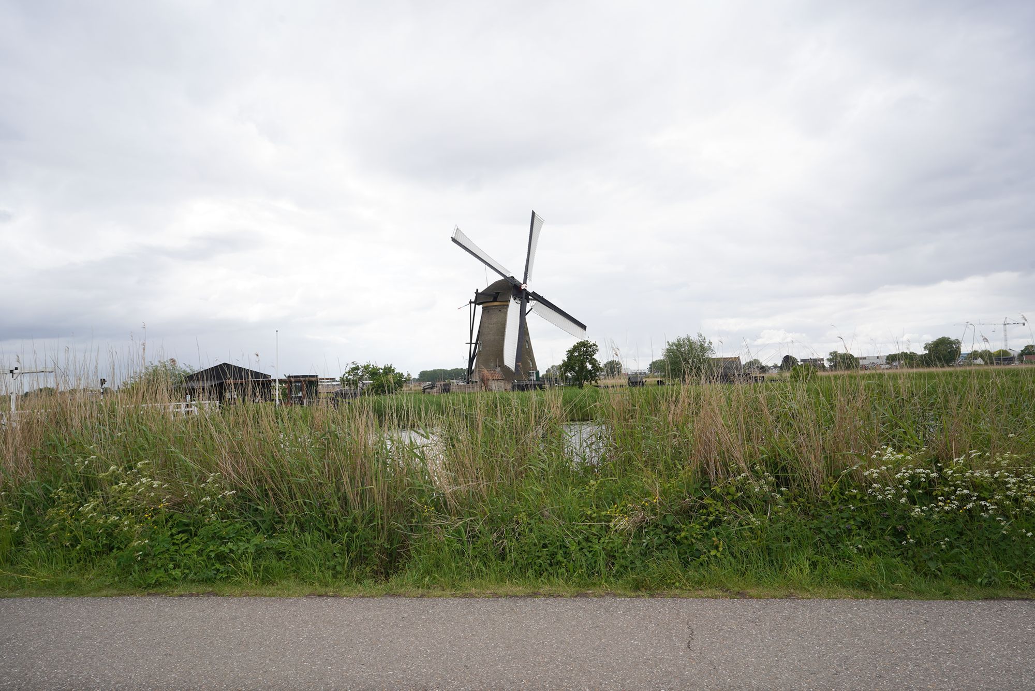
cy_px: 346
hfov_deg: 73.7
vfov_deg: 53.1
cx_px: 518
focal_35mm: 24
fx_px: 690
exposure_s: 1/100
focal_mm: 24
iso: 100
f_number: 11
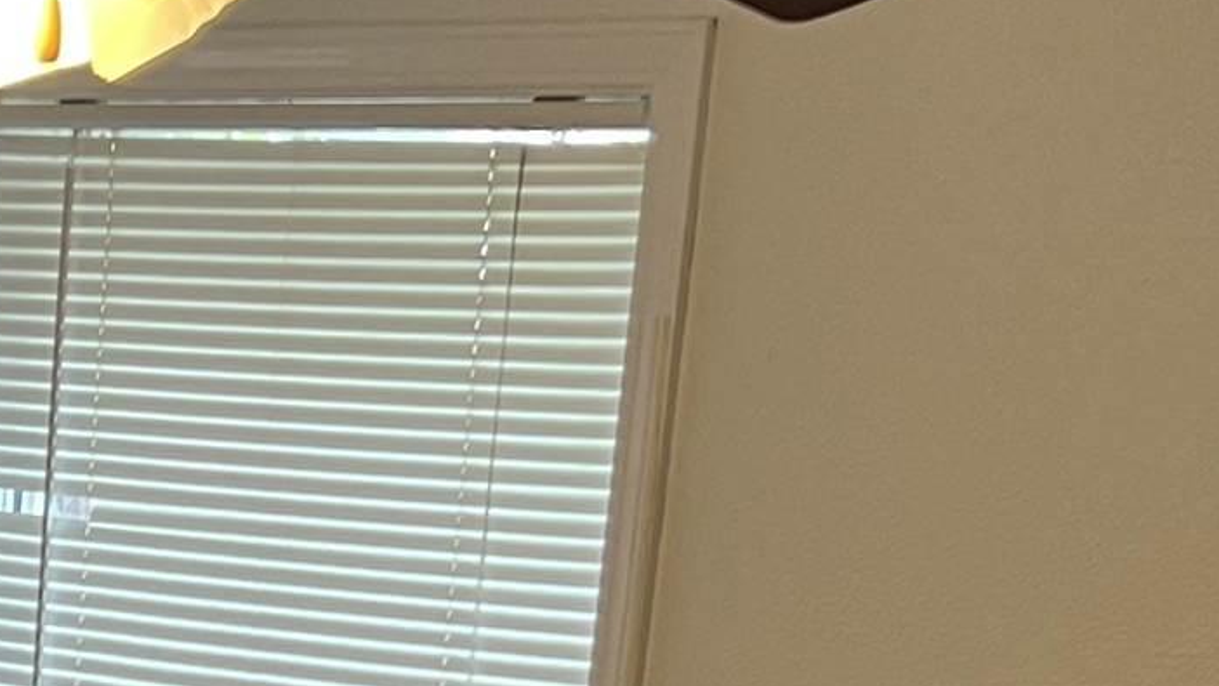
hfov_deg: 17.0
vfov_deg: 9.0
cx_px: 43
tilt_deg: -13.3
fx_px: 4008
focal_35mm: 124
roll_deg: -4.4
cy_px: 1558
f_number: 1.5
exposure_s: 1/60
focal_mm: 5.7
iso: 100
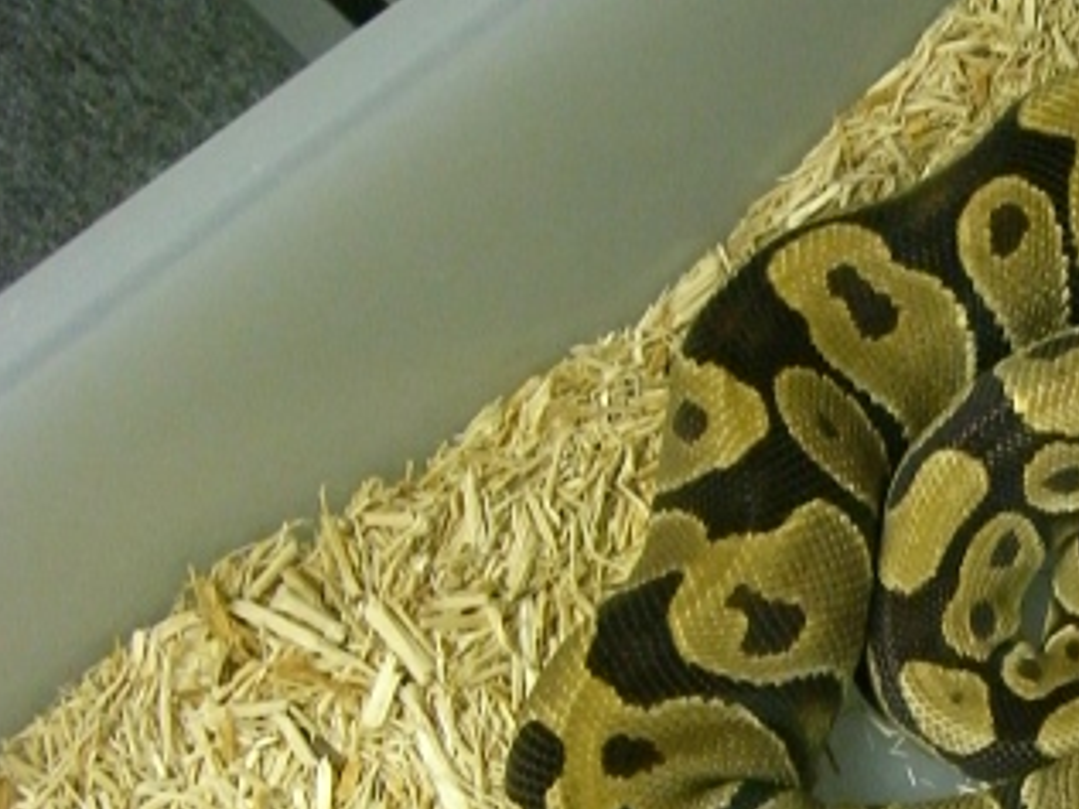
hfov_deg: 24.3
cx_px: 1045
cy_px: 652
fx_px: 2400
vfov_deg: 18.9
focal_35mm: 77
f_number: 2.7
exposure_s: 1/60
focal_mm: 6.2
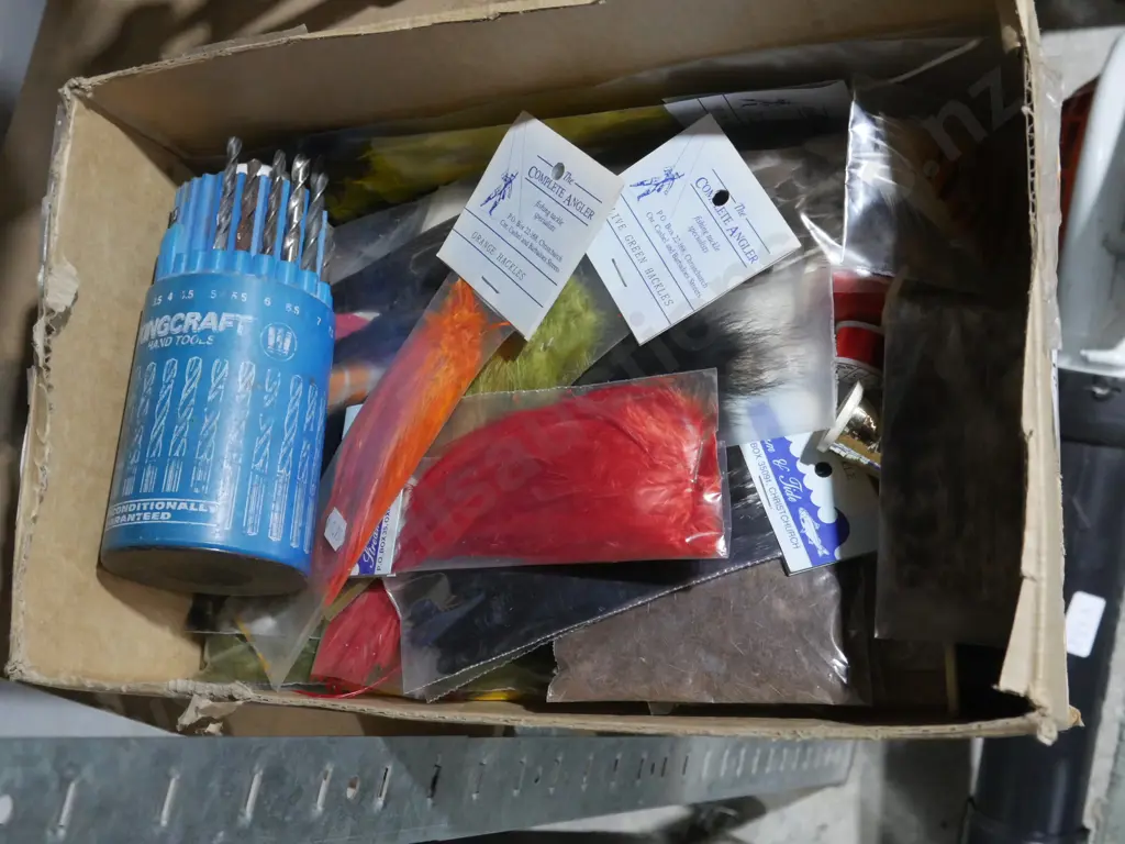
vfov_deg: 31.5
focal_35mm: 46
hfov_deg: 41.2
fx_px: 1495
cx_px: 562
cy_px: 422
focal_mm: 23
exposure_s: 1/40
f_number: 7.1
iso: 3200
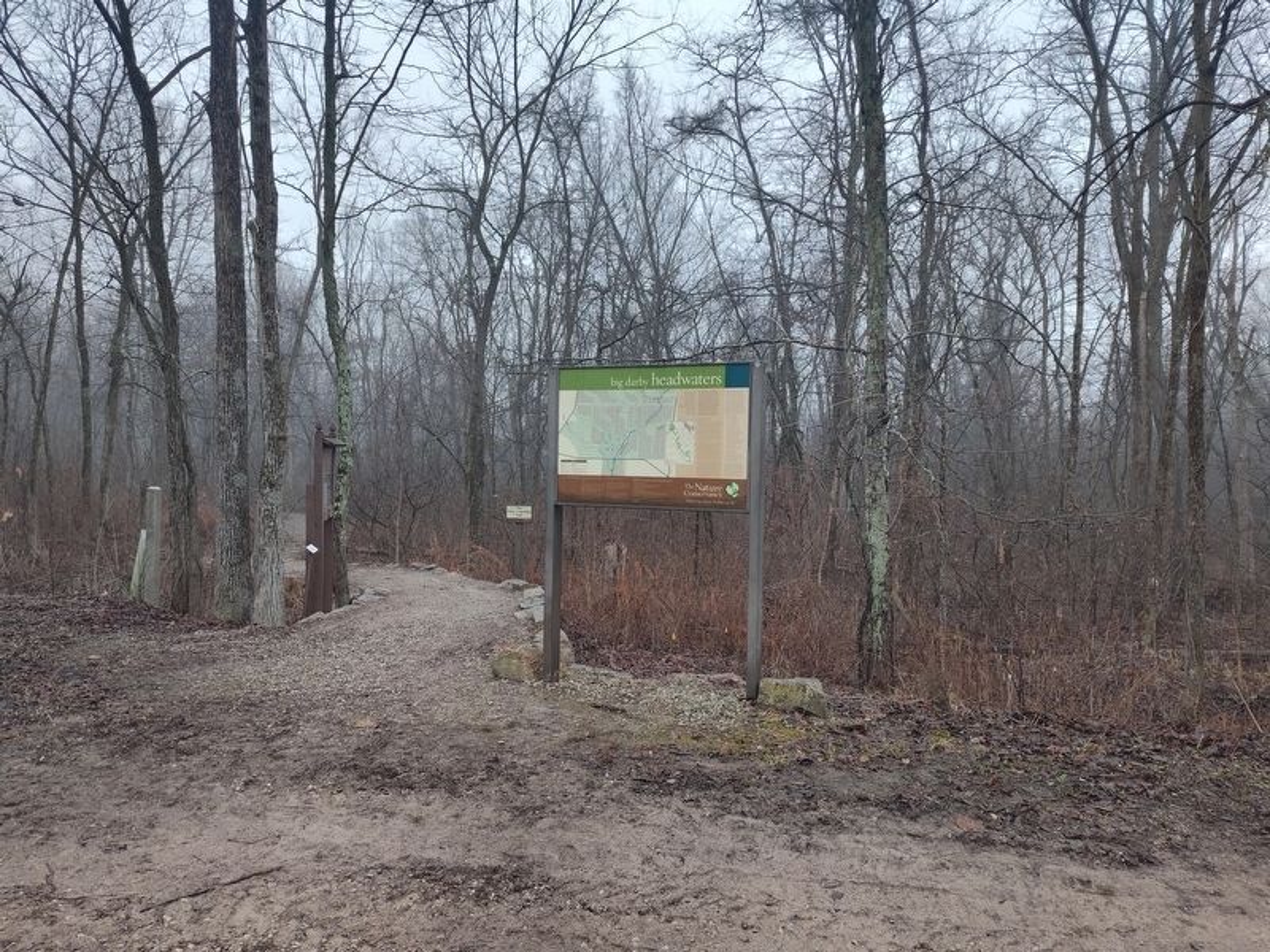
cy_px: 476
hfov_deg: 73.9
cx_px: 635
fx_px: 844
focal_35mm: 23
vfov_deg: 58.9
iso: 144
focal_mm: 5.56
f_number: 1.8
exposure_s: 1/120
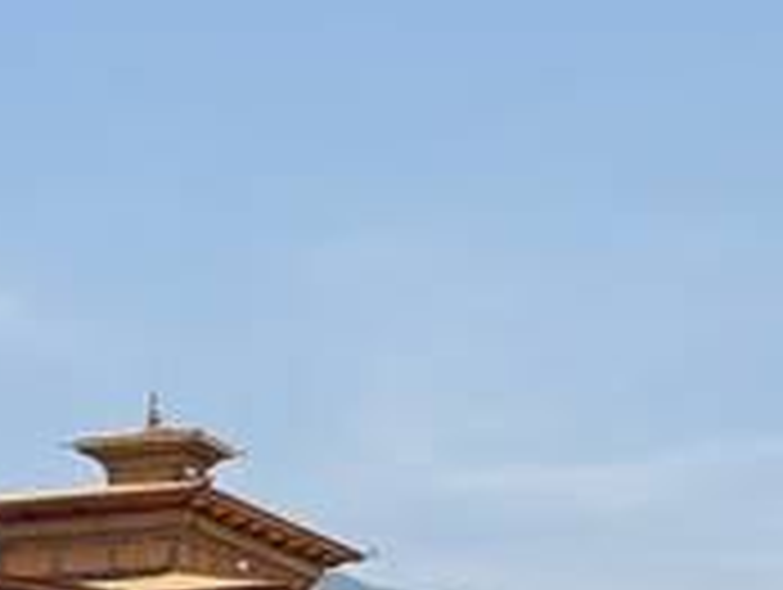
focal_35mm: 215
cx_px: -180
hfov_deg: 9.1
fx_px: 4870
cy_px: 887
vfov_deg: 6.8
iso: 32
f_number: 1.6
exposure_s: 1/2364
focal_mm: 5.96
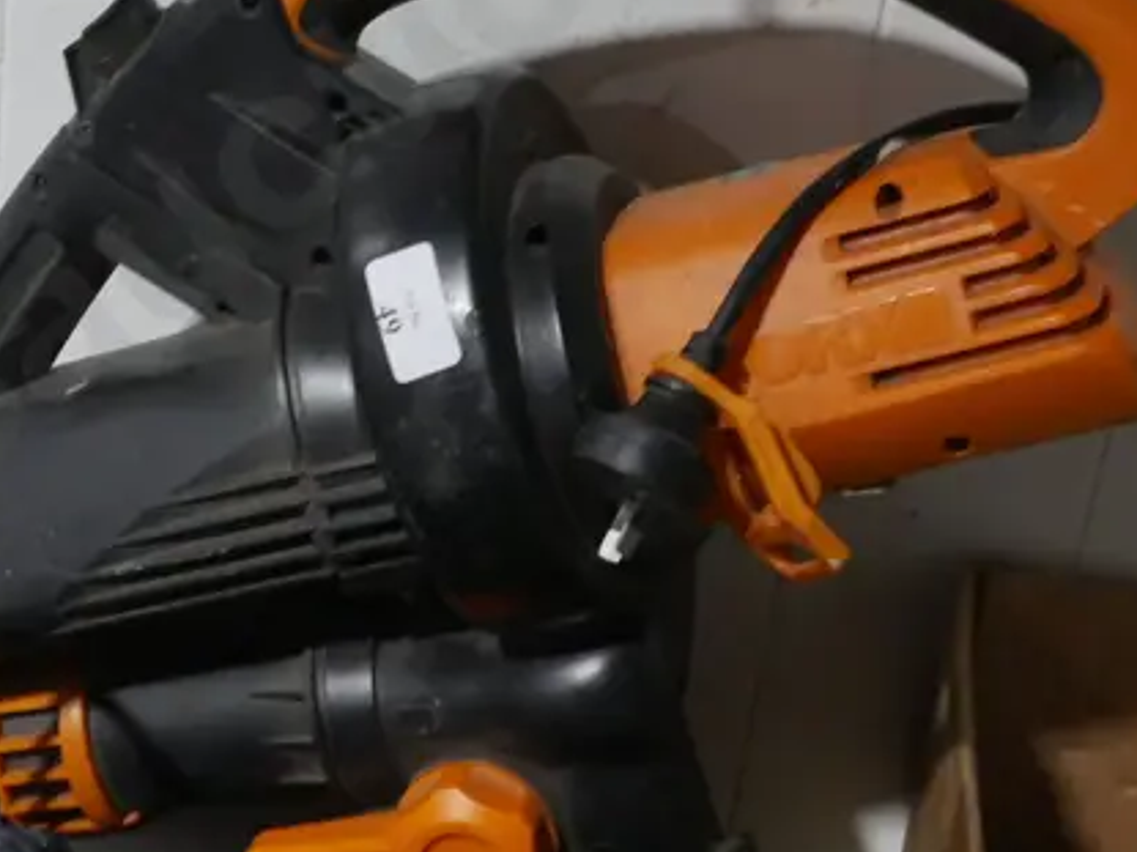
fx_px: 2594
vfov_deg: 18.6
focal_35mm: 79
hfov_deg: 24.2
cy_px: 230
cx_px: 189
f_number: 10
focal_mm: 16
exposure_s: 1/60
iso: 2500
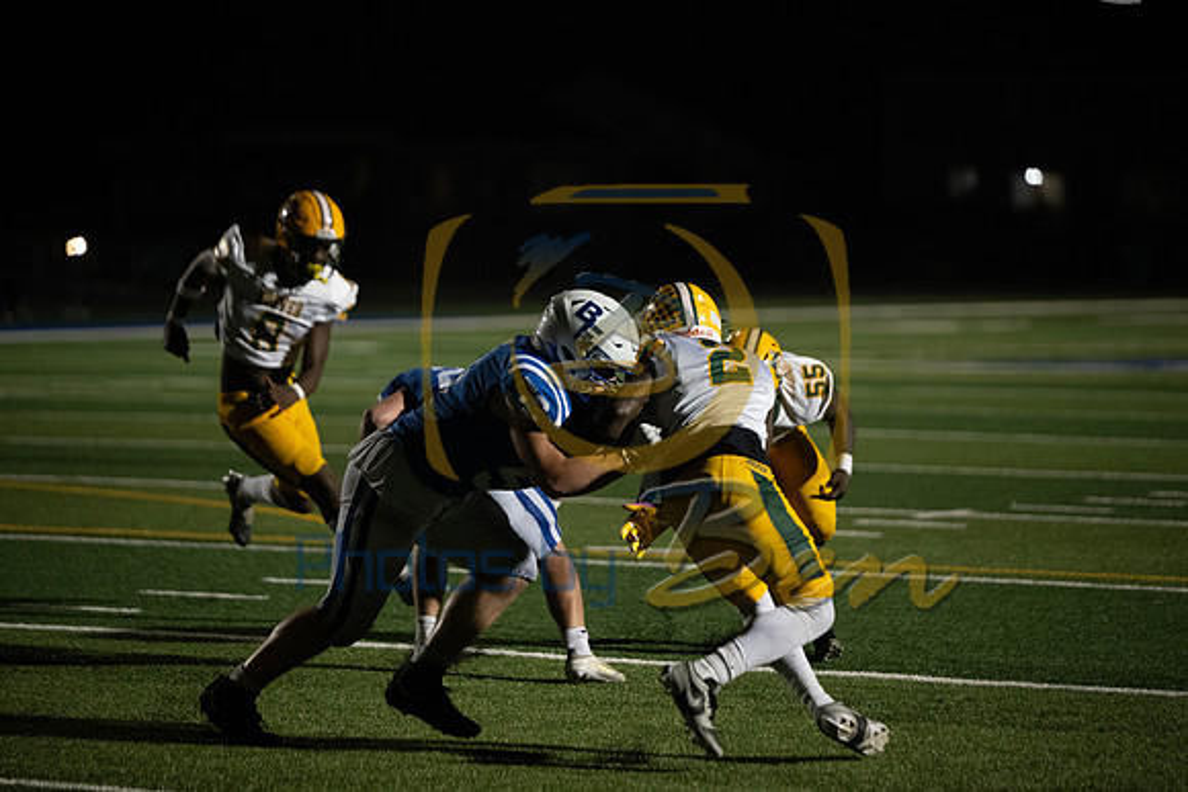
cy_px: 396
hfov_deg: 12.8
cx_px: 594
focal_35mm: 160
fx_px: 5281
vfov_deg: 8.6
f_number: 2.8
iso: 3200
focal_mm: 160
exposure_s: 1/1000
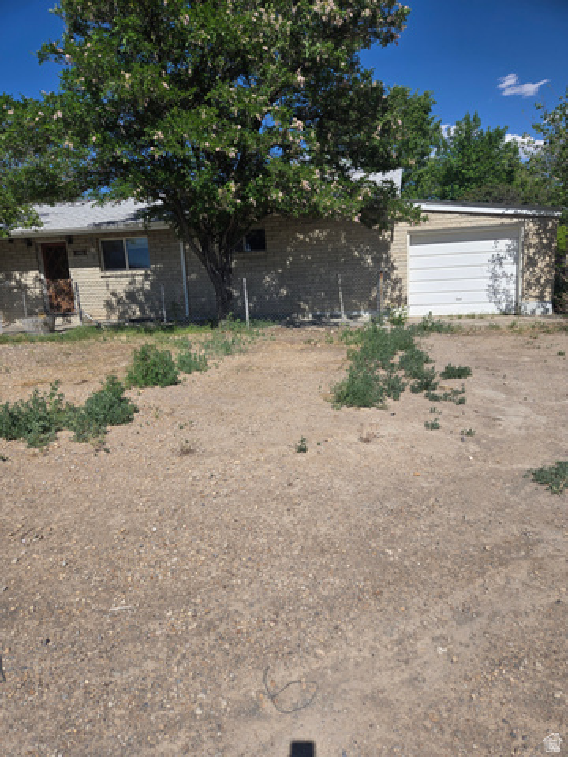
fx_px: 503
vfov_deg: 73.9
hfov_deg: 58.9
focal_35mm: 23
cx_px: 284
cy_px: 378
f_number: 1.8
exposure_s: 1/2510
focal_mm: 5.4
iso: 25
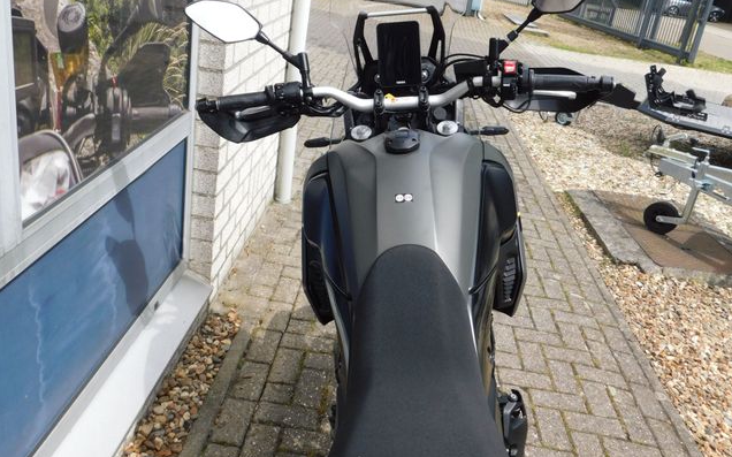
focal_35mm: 32
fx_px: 638
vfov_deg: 39.3
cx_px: 366
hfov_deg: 59.7
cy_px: 193
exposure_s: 1/500
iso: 125
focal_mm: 5.3
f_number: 3.2
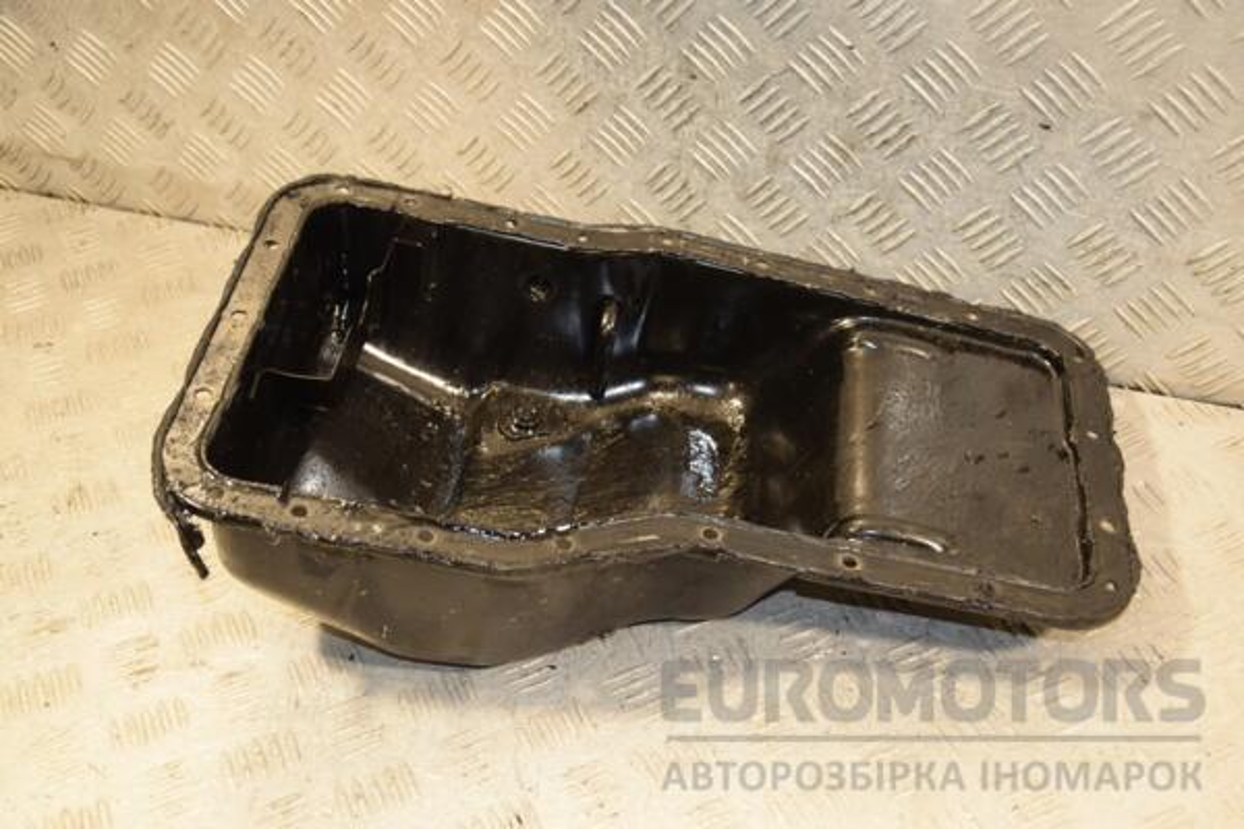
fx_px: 1659
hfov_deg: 41.1
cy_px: 414
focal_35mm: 48
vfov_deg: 28.1
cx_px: 622
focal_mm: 32
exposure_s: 1/100
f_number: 5
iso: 800
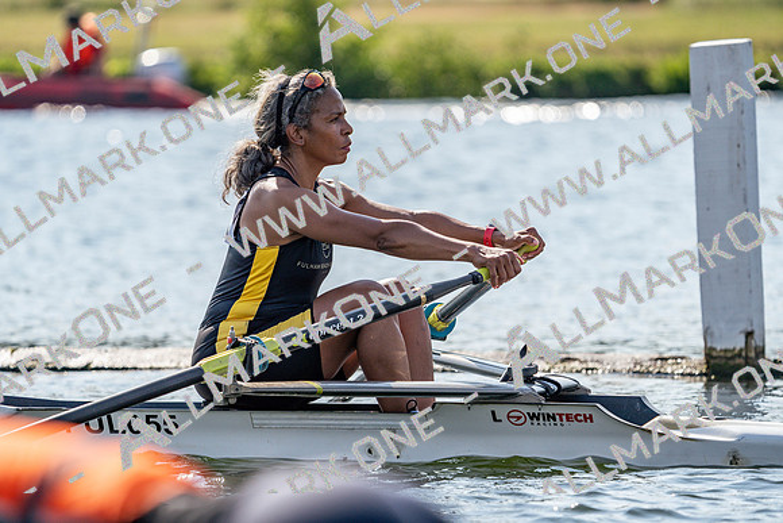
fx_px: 8310
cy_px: 262
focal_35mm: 382
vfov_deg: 3.6
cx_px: 392
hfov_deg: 5.4
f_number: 6.3
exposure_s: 1/1600
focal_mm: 382
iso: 125
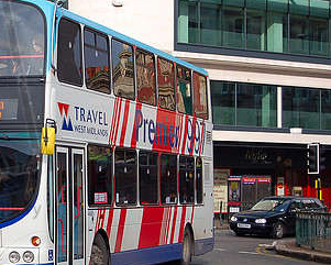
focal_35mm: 122
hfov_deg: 15.6
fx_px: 1195
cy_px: 139
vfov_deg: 12.7
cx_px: 30
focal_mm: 45
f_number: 5.3
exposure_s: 1/1000
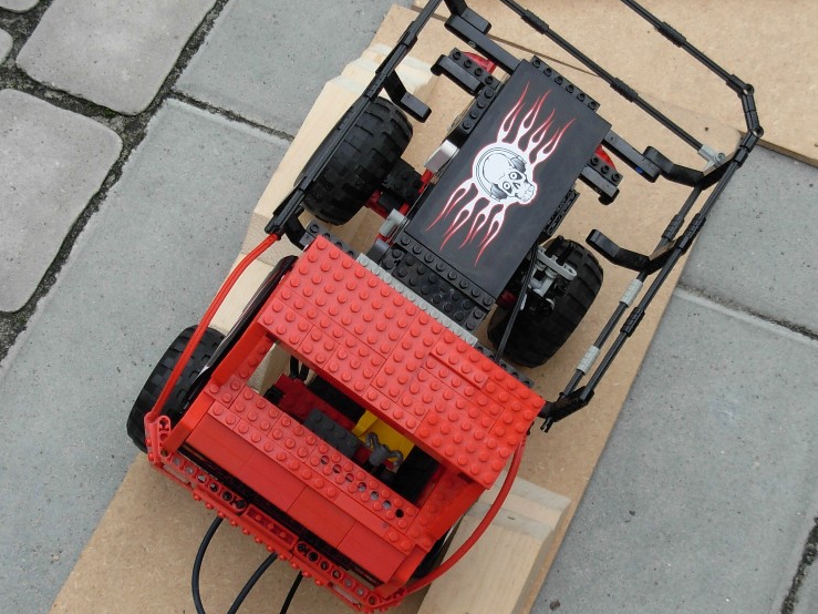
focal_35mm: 97
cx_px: 424
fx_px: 2292
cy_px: 269
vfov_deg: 15.2
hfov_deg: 20.2
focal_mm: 11.5
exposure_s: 1/287
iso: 79
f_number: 3.5
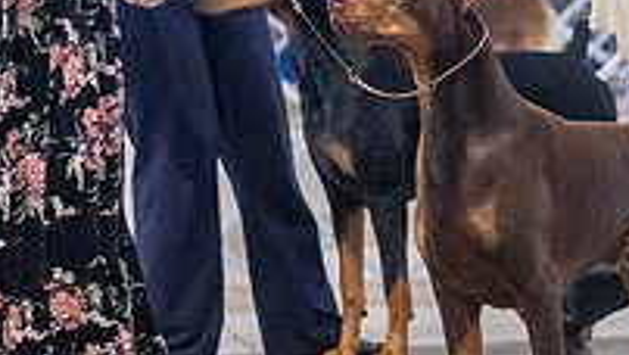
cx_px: 397
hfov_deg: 7.2
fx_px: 5024
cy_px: 12
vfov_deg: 4.0
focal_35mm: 301
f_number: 3.5
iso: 6400
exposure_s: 1/320
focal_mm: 86
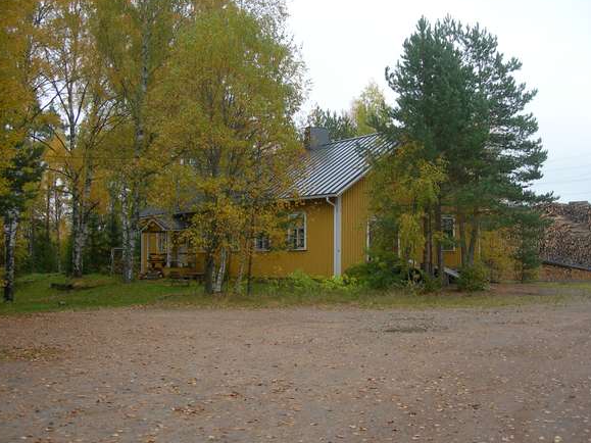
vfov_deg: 34.3
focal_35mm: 42
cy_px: 214
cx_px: 294
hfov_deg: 44.8
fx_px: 717
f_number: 2.8
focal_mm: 7.8
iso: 50
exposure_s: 1/83.3
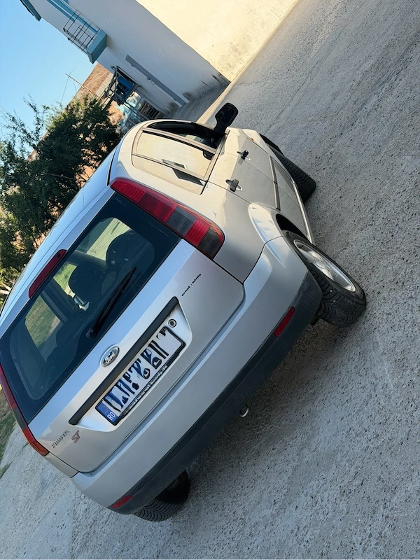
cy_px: 280
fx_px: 777
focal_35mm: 48
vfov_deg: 39.7
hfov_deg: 30.3
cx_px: 210
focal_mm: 6.76
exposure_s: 1/2342
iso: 100
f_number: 1.78
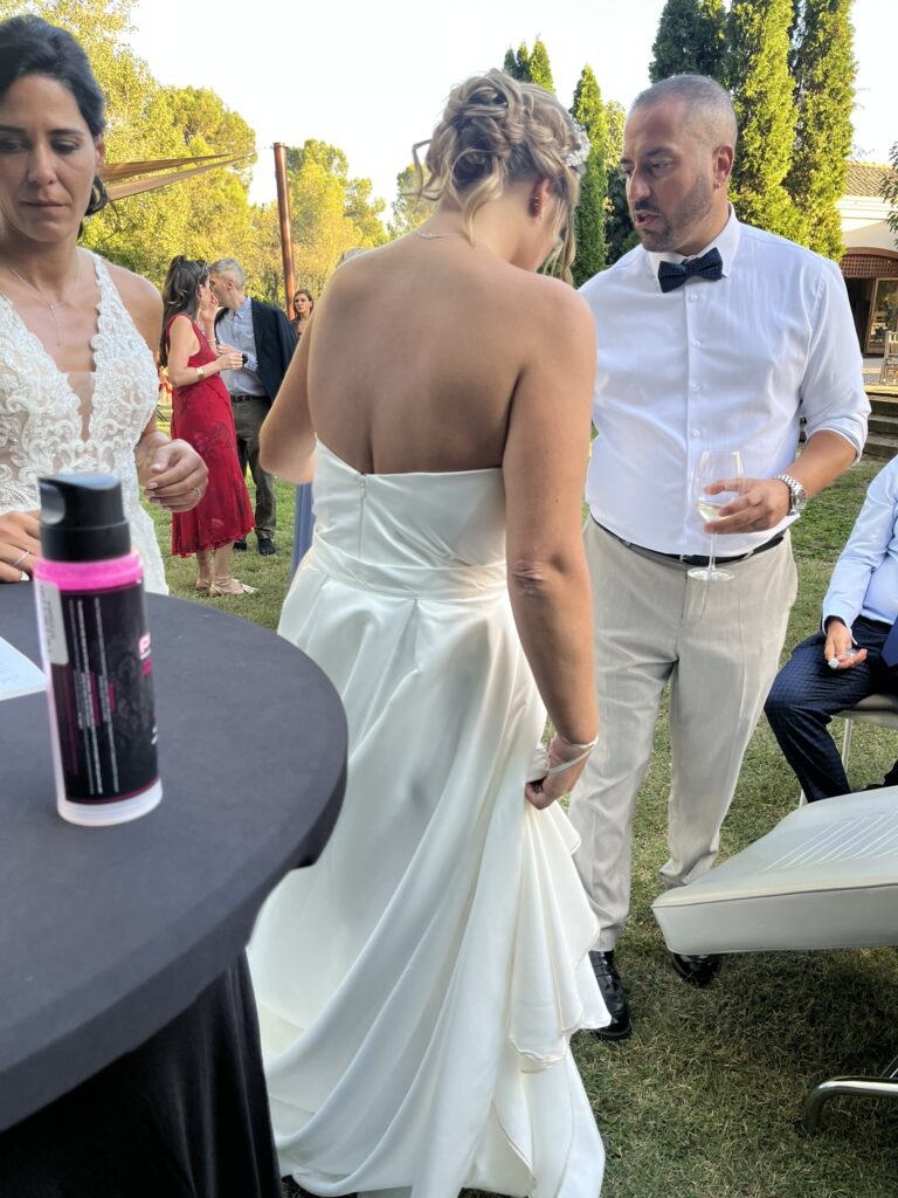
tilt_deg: -17.6
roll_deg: +1.3
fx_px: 899
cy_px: 599
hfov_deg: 53.1
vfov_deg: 67.3
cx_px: 449
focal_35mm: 26
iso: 40
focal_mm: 5.1
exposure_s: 1/122
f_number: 1.6
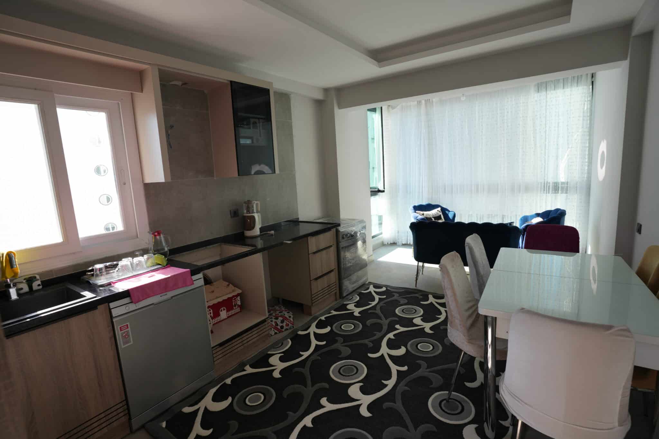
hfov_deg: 90.0
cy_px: 220
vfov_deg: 67.4
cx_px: 330
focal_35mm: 18
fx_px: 329
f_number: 4.5
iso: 100
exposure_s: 1/100
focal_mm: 18
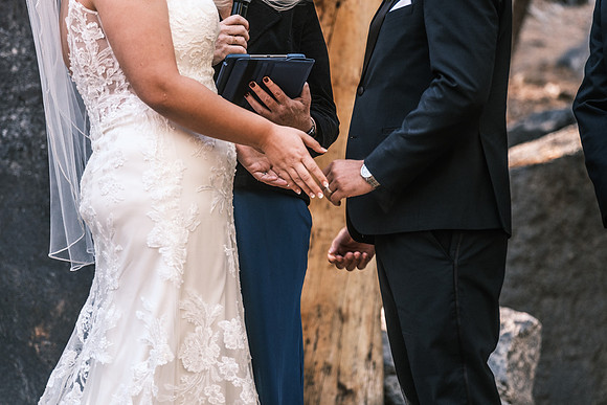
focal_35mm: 228
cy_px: 167
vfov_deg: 6.0
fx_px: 3845
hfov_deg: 9.0
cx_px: 304
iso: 800
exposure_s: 1/200
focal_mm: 129.2
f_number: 3.6
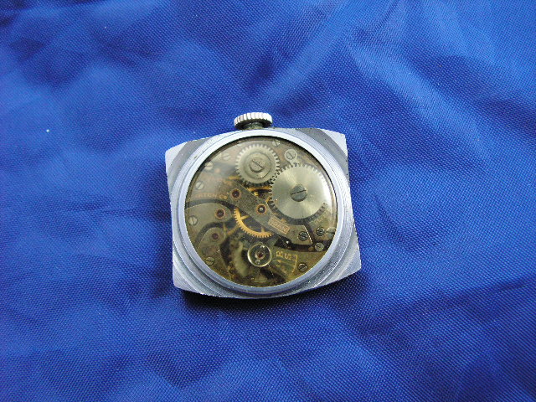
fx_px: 588
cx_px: 268
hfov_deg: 49.0
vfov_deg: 37.7
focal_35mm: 38
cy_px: 201
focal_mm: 6.4
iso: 160
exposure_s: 1/30
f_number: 3.2
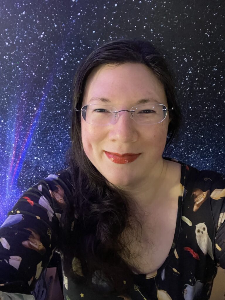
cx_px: 112
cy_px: 150
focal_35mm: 30
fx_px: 260
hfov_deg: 46.8
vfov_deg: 60.0
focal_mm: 2.71
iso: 800
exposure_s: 1/25
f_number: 2.2
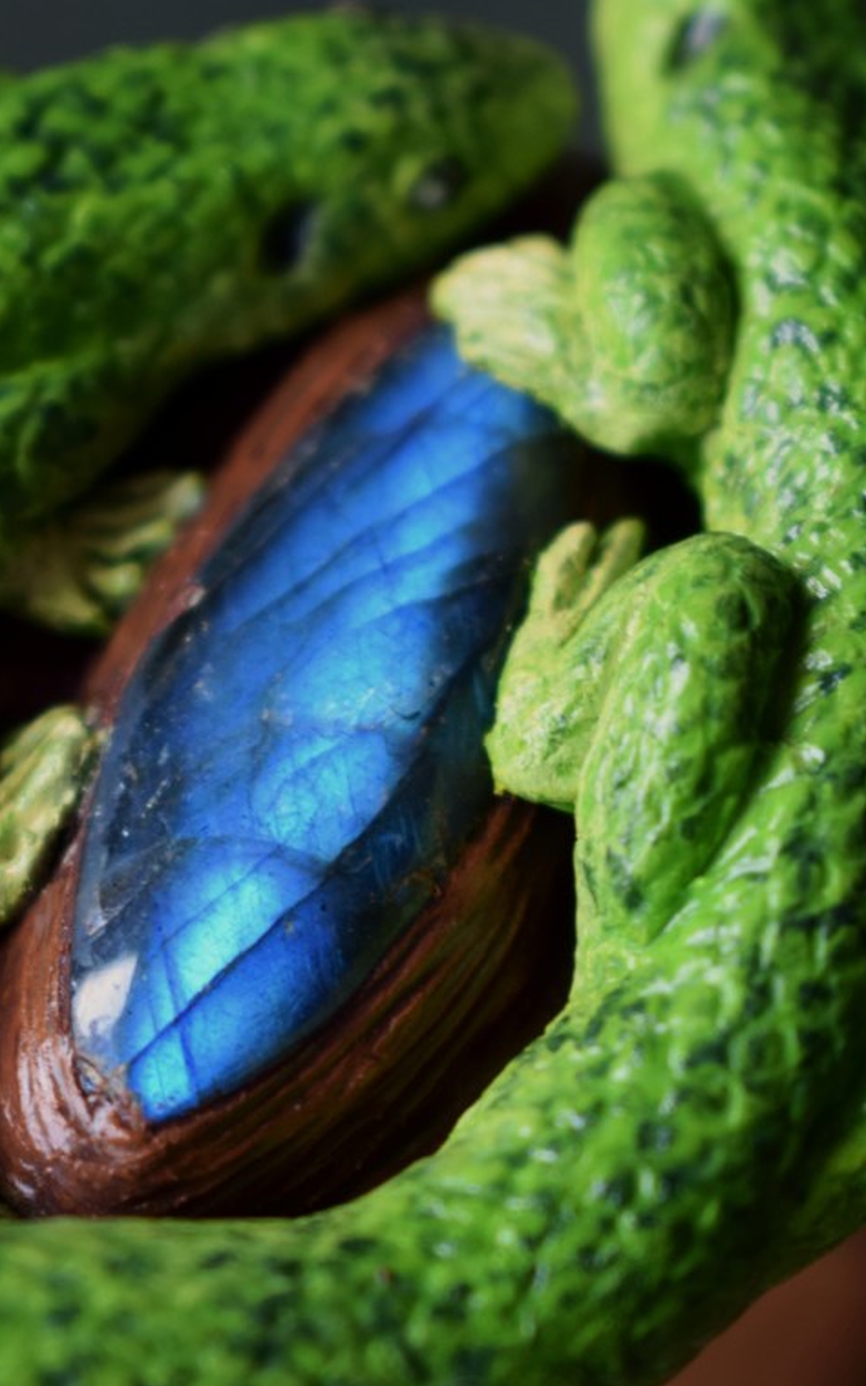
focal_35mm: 128
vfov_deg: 16.3
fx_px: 4823
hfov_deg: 10.3
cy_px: 658
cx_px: 371
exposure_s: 1/60
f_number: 5.6
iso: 500
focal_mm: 55
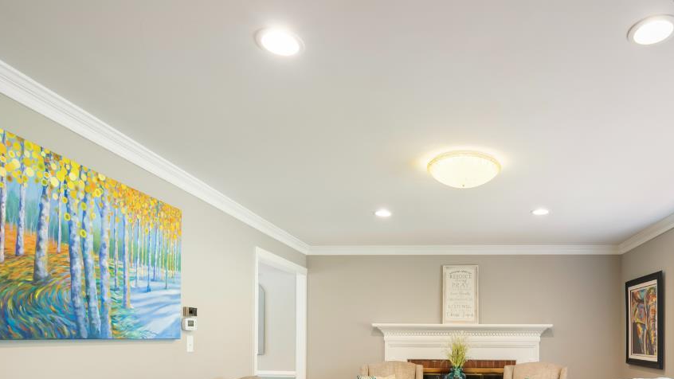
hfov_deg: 70.2
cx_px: 438
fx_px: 465
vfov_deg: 41.3
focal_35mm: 26
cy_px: 334
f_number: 8
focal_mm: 14
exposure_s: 1/3
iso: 400
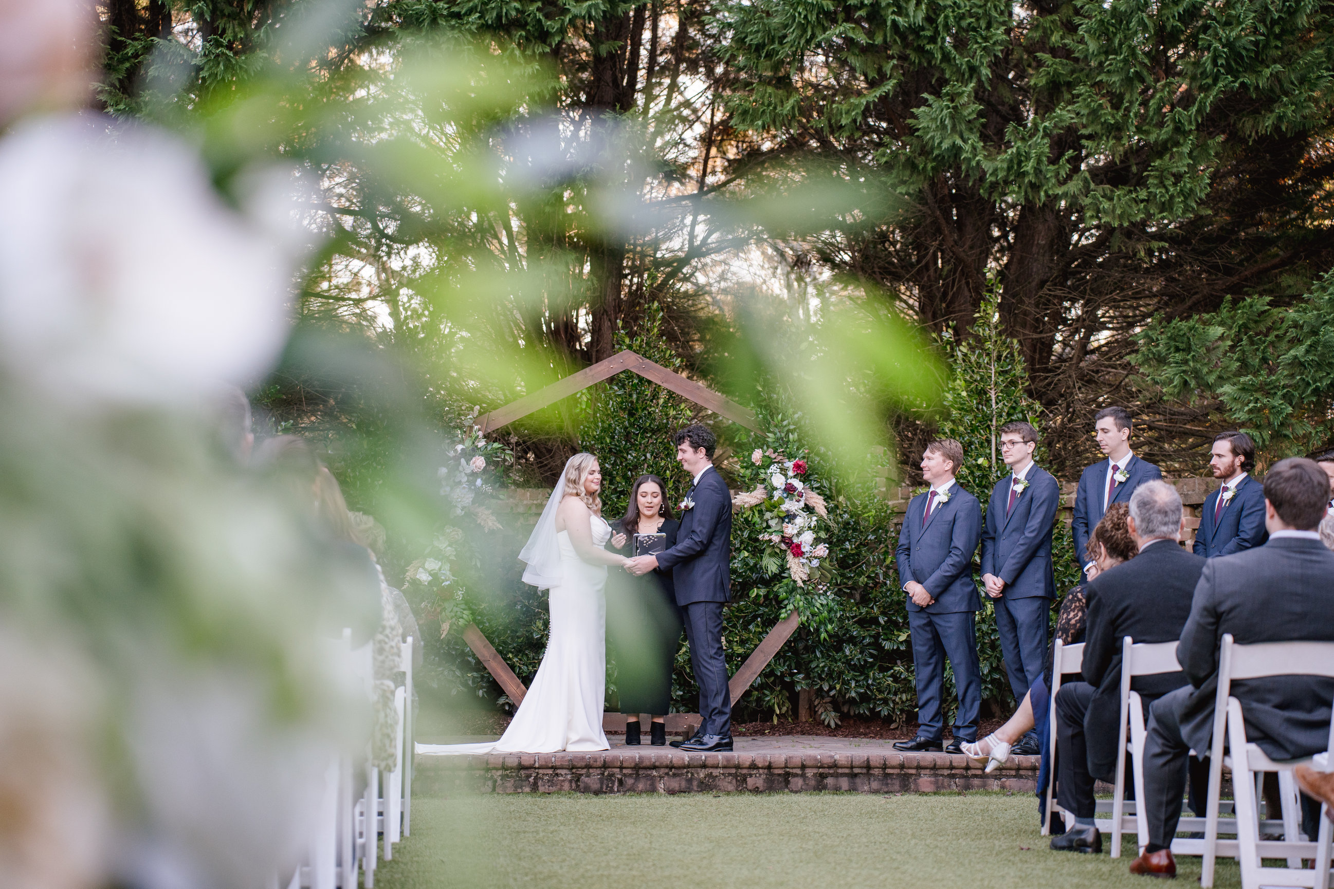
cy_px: 444
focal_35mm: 79
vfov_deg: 17.4
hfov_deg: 25.8
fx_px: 2913
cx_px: 667
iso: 800
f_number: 2.8
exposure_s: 1/400
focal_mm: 75
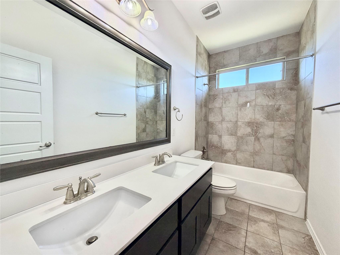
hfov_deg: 102.1
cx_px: 170
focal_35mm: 14
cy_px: 128
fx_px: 138
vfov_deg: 85.7
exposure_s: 1/120
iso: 250
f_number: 2.2
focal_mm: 2.22
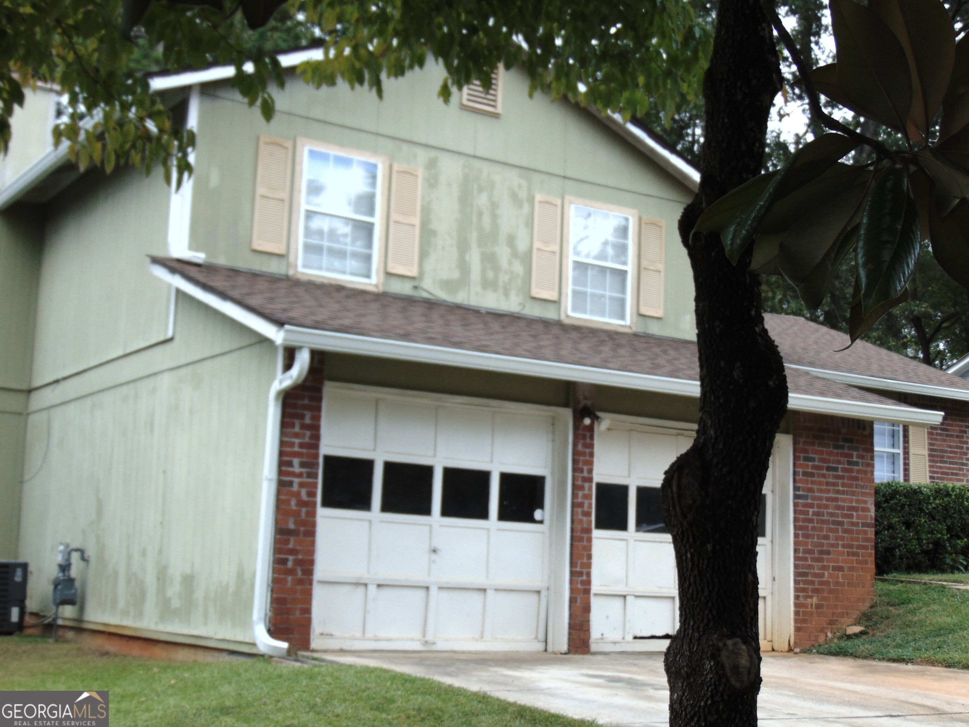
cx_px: 484
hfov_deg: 38.2
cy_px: 364
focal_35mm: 50
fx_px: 1400
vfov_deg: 29.1
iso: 80
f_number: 3.5
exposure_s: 1/320
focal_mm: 9
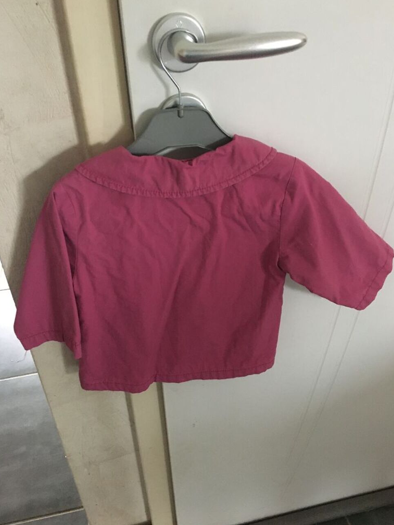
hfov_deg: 46.8
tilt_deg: -36.0
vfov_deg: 60.0
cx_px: 198
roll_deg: +2.9
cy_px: 256
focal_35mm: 30
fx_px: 455
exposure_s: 1/17
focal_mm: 4.15
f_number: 2.2
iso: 500
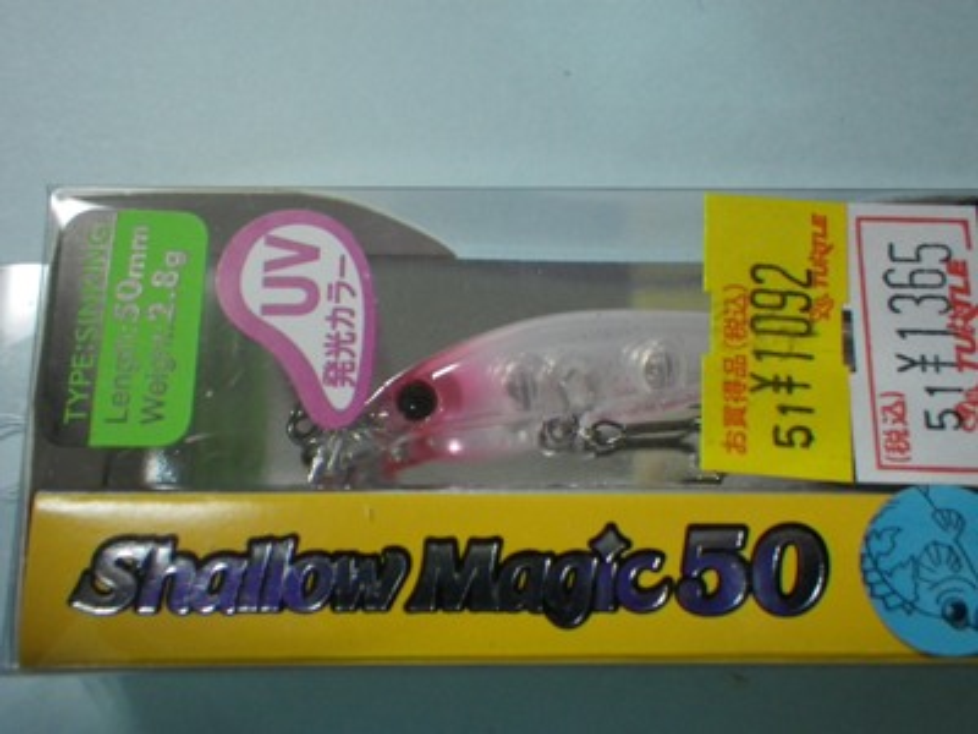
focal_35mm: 34
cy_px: 367
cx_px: 489
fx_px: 961
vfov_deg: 41.8
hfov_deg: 54.0
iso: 400
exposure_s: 1/10
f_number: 3.8
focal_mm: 6.1
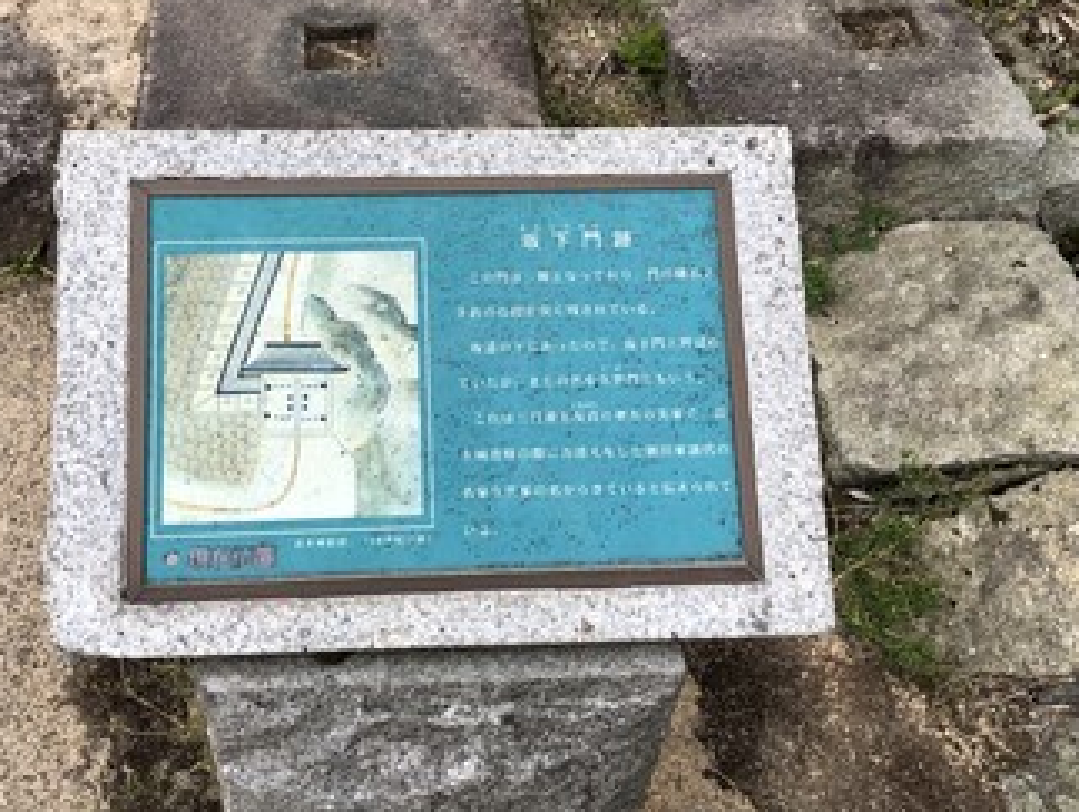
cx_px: 461
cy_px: 374
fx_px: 1217
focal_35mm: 39
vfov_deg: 36.9
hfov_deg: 47.7
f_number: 1.8
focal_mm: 3.99
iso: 20
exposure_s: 1/857
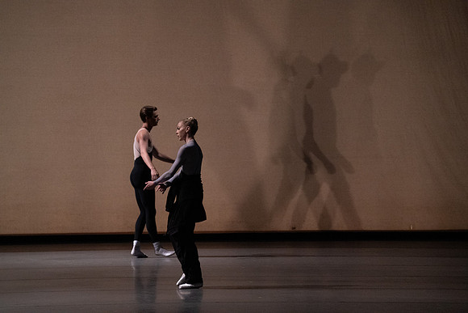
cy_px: 156
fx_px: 2561
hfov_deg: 10.4
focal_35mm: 197
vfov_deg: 7.0
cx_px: 234
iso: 12800
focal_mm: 197
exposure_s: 1/500
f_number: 6.3
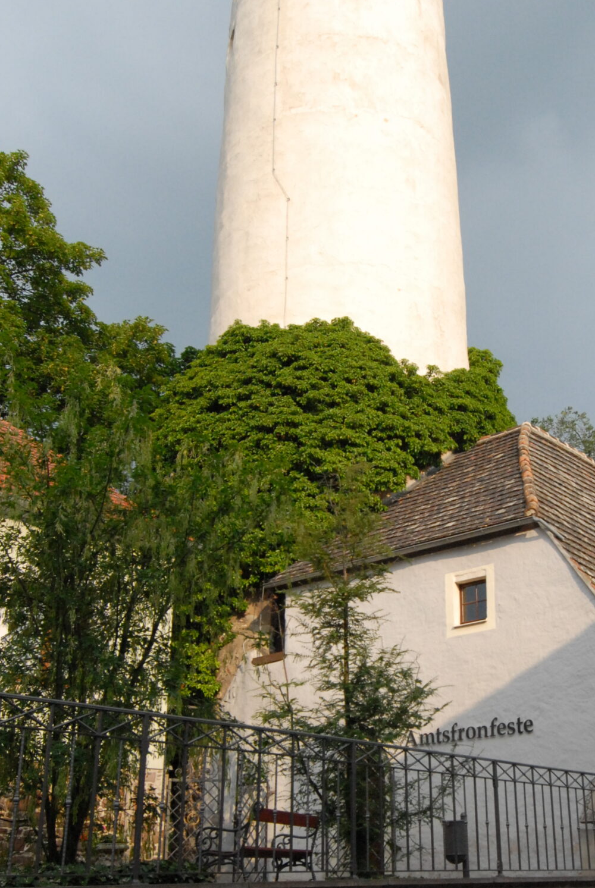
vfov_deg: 52.4
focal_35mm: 36
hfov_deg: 36.4
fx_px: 890
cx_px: 419
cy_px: 568
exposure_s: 1/1250
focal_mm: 14
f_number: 8
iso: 800
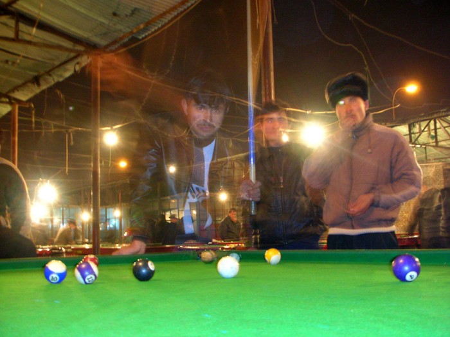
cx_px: 225
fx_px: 598
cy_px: 168
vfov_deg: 31.5
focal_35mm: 46
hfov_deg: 41.2
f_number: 3.5
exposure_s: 2
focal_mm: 7.7
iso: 200
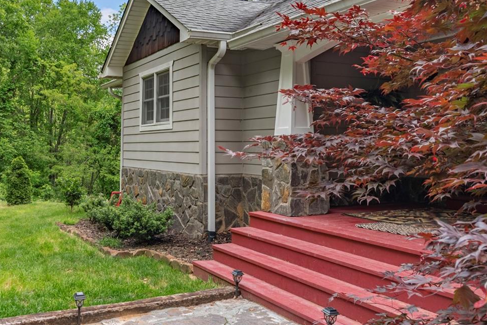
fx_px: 487
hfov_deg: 52.1
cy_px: 143
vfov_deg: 36.8
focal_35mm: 36
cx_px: 160
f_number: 7.1
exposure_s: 1/1250
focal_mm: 17
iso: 320
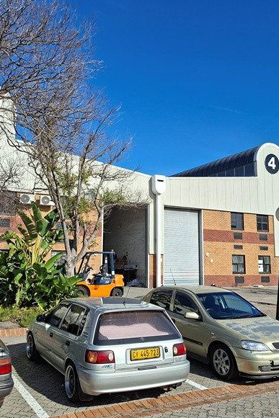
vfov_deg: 57.2
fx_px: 383
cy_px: 215
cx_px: 132
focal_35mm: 33
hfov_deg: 40.0
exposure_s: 1/2463
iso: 50
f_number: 1.8
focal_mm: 5.54
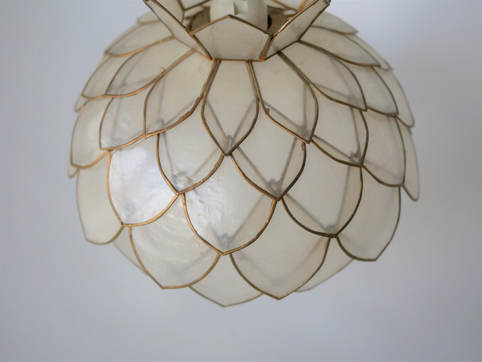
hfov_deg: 46.8
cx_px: 241
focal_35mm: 40
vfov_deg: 36.0
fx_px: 557
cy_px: 181
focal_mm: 20
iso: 200
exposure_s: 1/160
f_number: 2
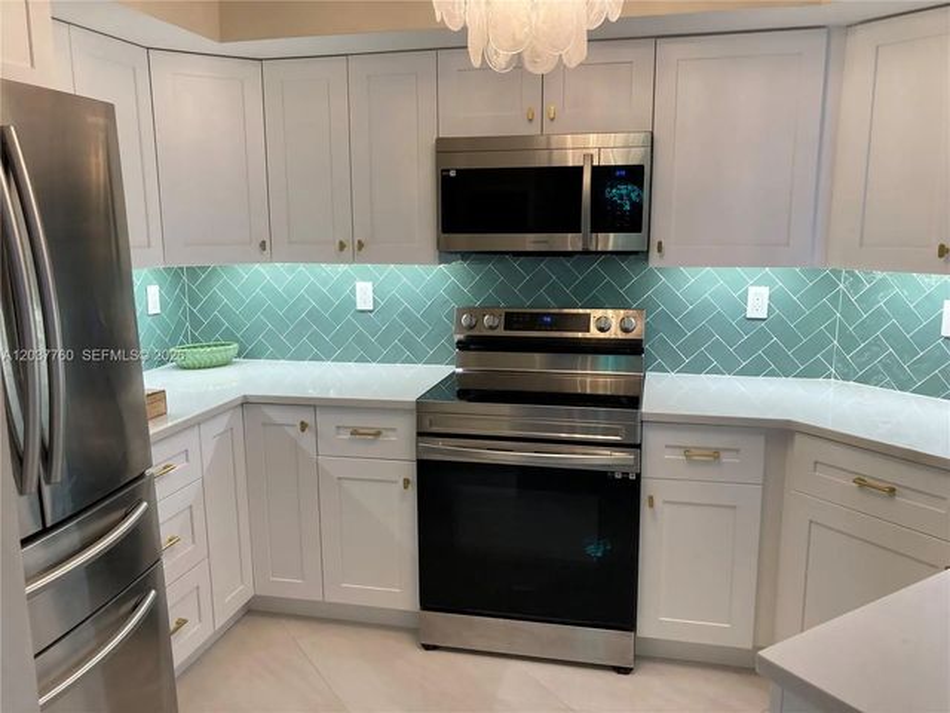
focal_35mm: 28
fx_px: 768
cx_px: 475
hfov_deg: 63.4
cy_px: 356
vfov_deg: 49.7
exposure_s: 1/120
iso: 80
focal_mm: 3.99
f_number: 1.8
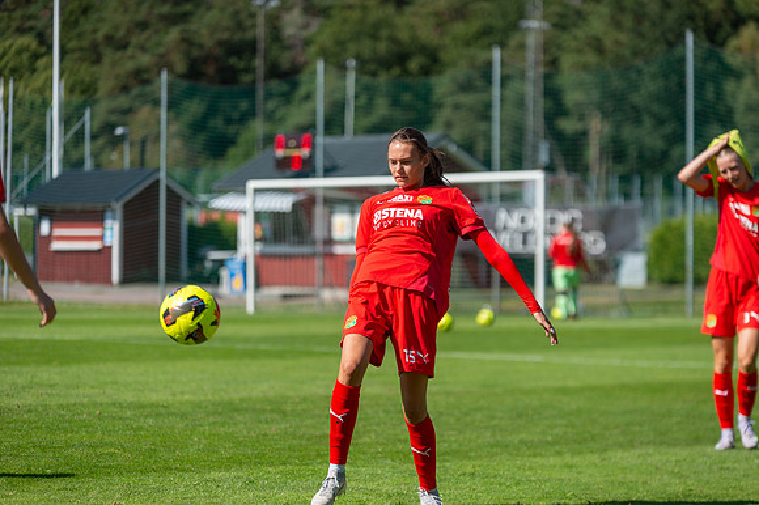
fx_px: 2950
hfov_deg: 14.7
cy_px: 252
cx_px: 380
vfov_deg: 9.8
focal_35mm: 140
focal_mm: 140
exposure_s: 1/2500
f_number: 3.2
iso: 100
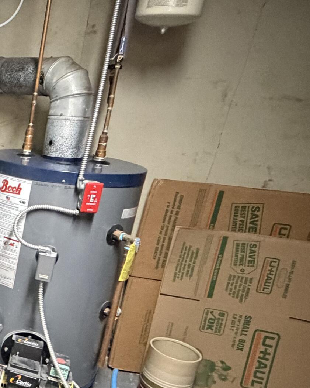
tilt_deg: -19.0
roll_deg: -2.9
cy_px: 237
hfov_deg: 29.2
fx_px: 447
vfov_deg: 46.5
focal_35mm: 39
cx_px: -114
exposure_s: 1/40
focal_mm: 2.22
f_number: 2.2
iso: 1000
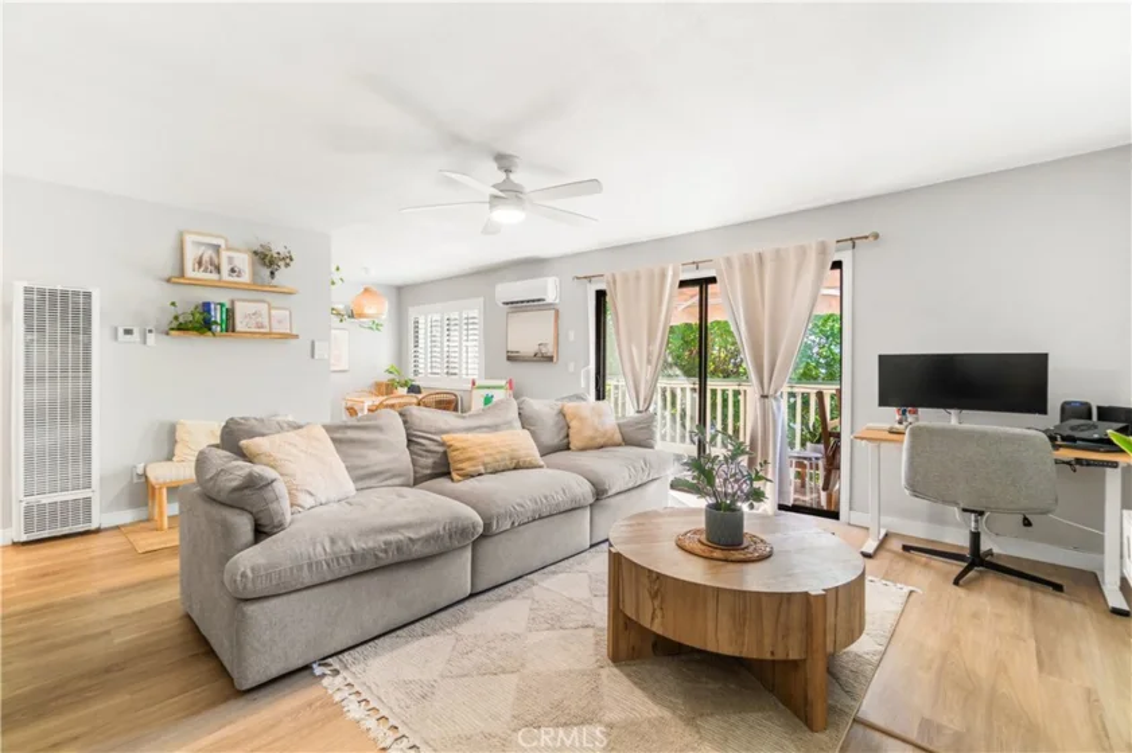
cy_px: 376
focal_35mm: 15
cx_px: 566
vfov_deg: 77.3
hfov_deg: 100.4
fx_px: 471
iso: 100
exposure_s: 1/1.25
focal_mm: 10
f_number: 6.3
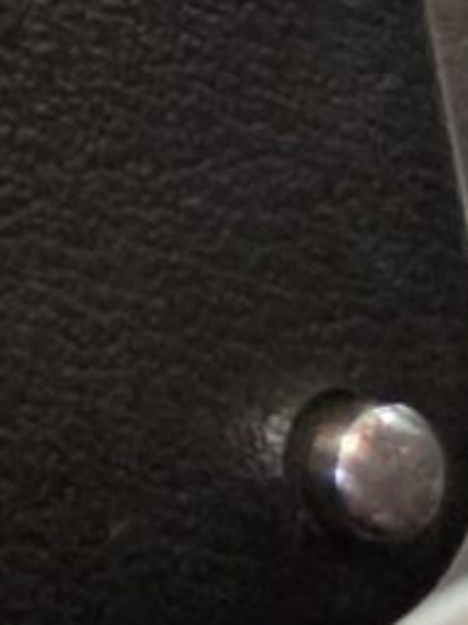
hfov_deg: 5.7
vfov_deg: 8.2
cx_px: -1259
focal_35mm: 231
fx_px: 4168
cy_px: -632
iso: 1600
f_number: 1.4
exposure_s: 1/100
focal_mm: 6.5
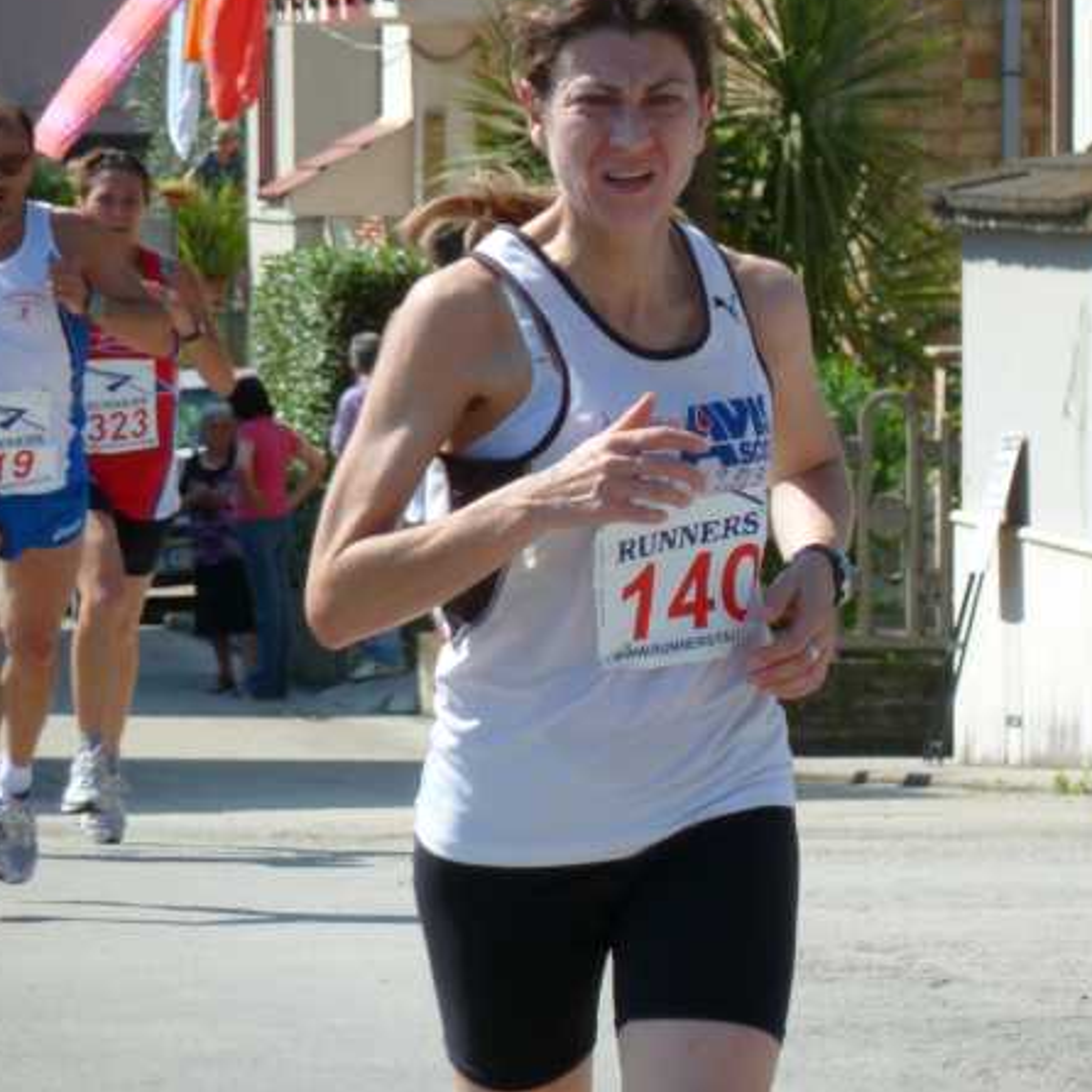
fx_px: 14847
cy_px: 525
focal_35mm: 416
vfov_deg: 4.2
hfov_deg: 4.2
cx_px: 840
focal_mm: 49.2
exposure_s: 1/500
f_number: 4.9
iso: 160
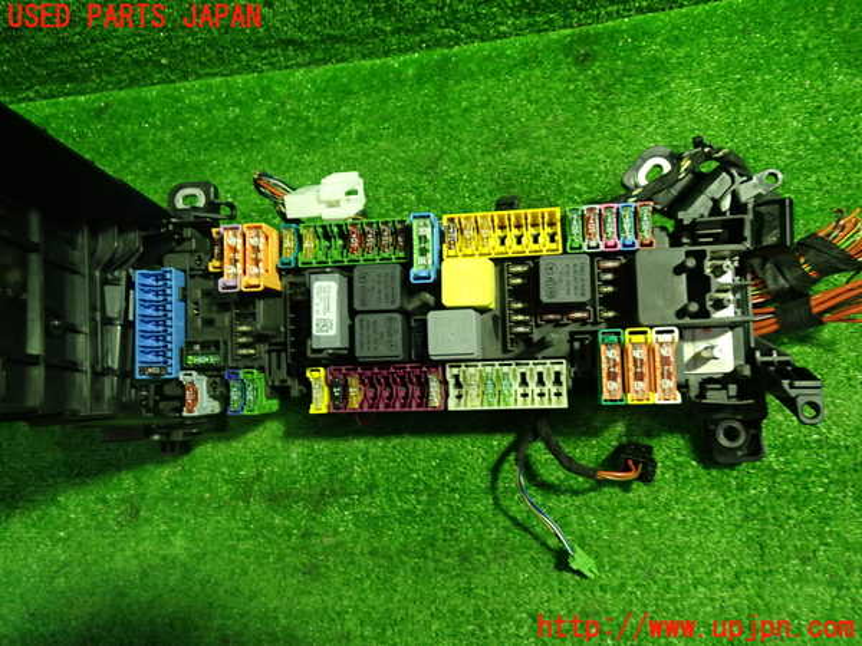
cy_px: 323
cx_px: 431
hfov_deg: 60.0
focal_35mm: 30
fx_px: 747
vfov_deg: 46.8
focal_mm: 5.4
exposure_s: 1/30
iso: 320
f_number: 2.3
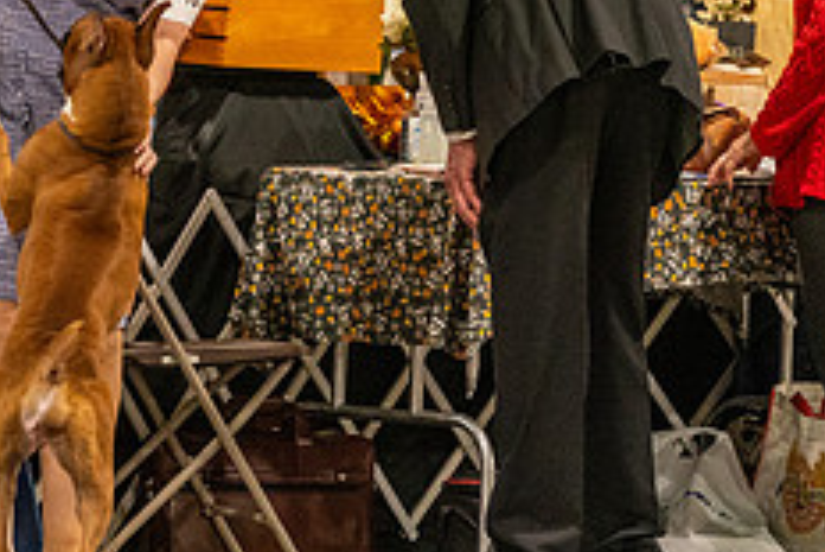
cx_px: 89
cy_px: 59
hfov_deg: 5.1
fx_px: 9287
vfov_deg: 3.4
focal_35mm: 405
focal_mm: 162
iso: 6400
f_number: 3.5
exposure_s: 1/250
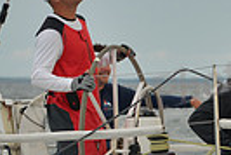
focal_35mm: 479
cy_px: 131
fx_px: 3077
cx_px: 488
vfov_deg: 2.9
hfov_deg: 4.2
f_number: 4.5
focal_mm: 110
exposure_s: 1/500
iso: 400
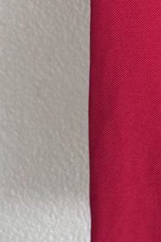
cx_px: 363
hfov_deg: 6.8
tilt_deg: -13.1
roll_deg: +0.4
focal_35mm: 192
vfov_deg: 10.4
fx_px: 1288
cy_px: -94
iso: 320
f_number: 1.78
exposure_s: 1/60
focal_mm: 6.76
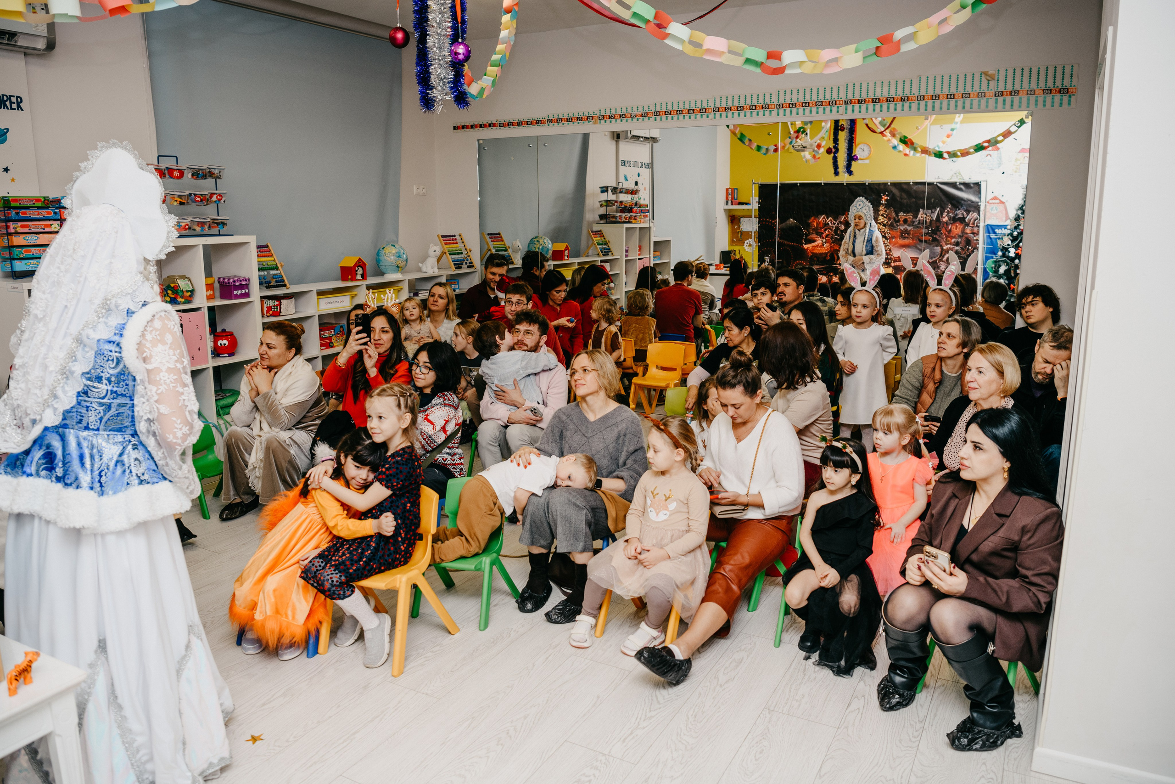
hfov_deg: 71.4
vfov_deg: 51.2
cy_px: 392
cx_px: 588
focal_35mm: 25
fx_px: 817
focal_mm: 24
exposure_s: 1/160
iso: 250
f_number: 4
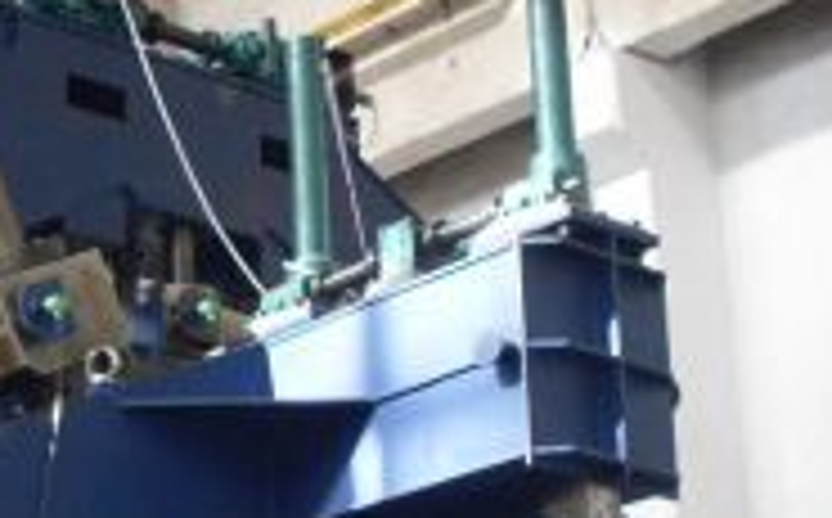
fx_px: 2468
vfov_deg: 11.8
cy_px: 552
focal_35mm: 109
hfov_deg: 18.8
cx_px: 67
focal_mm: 6.3
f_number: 2.8
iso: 100
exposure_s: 1/45
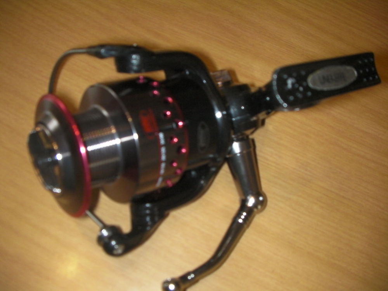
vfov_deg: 37.7
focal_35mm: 38
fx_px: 426
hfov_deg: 49.0
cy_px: 146
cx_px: 194
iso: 200
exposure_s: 1/30
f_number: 3.5
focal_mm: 6.3
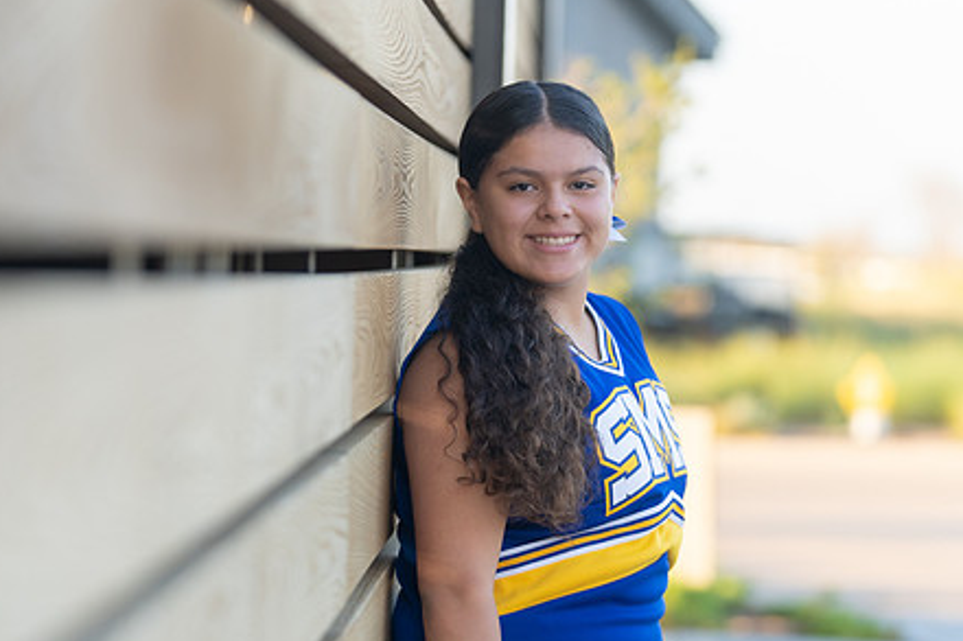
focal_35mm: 144
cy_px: 395
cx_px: 549
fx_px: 3850
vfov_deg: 9.5
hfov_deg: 14.3
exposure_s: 1/320
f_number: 2.8
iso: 200
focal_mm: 107
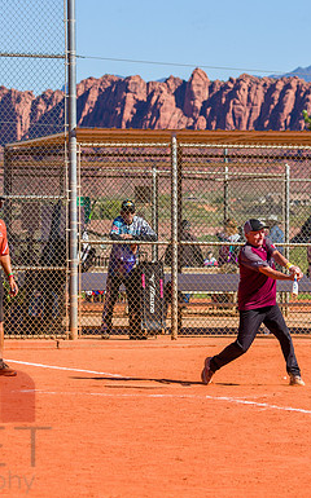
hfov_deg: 6.3
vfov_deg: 10.1
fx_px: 2826
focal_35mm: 208
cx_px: 164
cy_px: 249
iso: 400
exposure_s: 1/1600
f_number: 5.6
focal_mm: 102
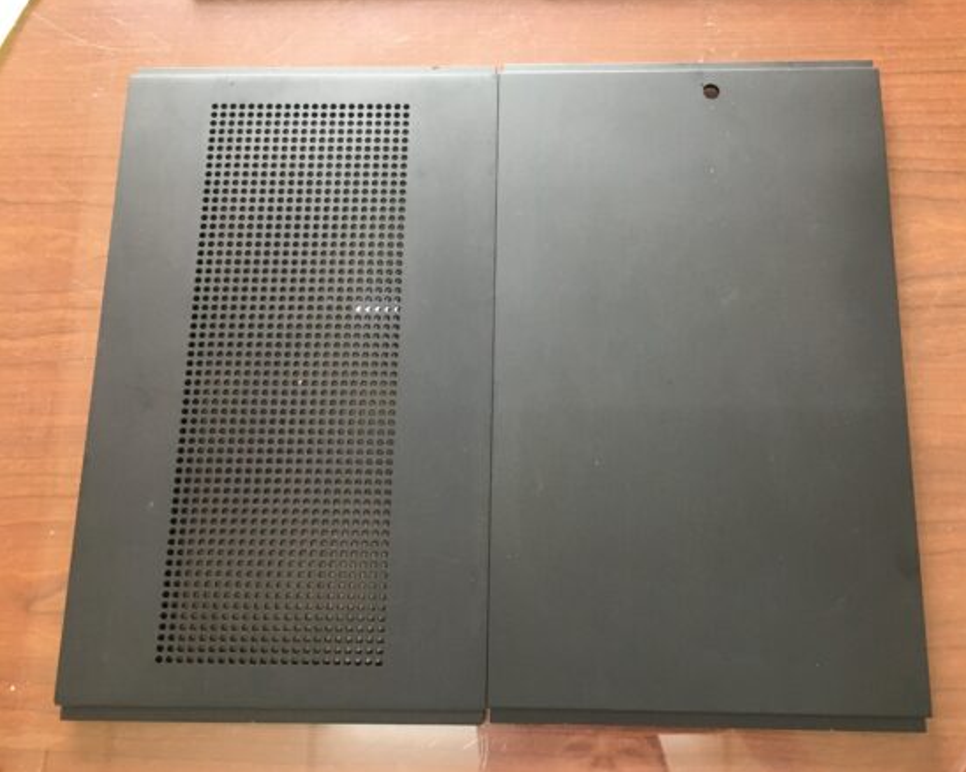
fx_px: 886
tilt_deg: -75.2
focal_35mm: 31
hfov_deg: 57.1
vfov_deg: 47.1
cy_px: 386
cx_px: 527
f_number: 2.2
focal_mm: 4.15
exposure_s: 1/30
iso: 125
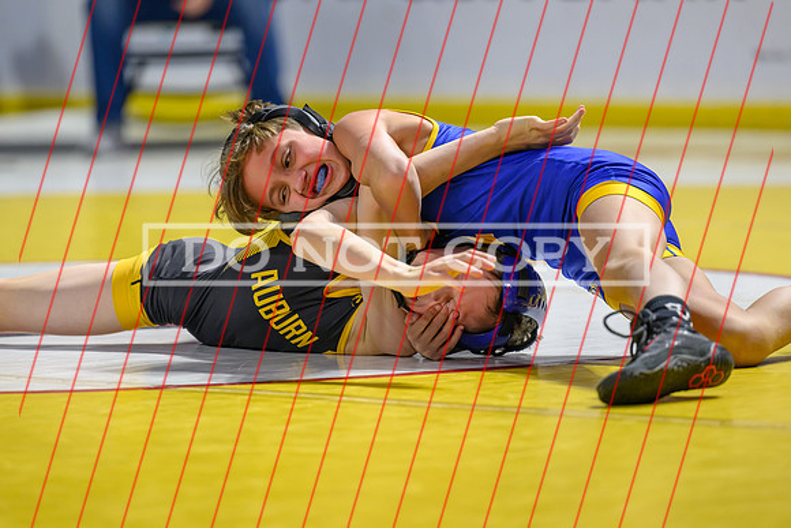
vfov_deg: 6.0
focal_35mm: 228
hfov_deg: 9.0
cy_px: 244
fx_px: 5001
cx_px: 340
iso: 2000
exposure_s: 1/800
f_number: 2.8
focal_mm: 185
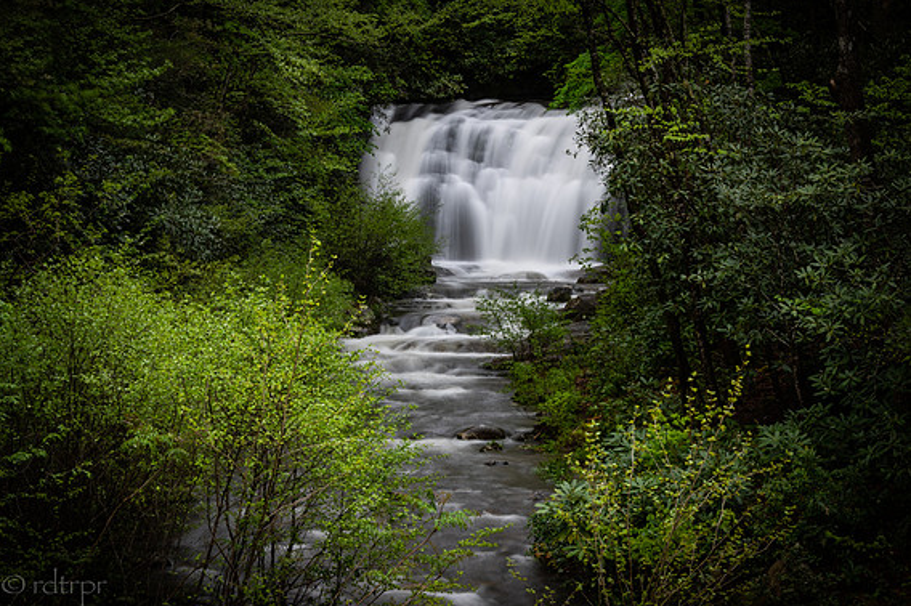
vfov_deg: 13.7
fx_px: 2529
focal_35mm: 100
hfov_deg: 20.4
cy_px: 382
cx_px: 566
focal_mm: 78
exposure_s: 1.6
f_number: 22
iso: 64
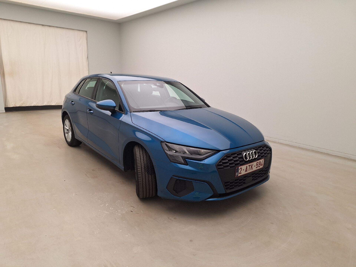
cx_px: 178
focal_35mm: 23
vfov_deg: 58.9
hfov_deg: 73.9
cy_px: 134
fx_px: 237
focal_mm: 5.54
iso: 40
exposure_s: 1/100
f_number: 1.8
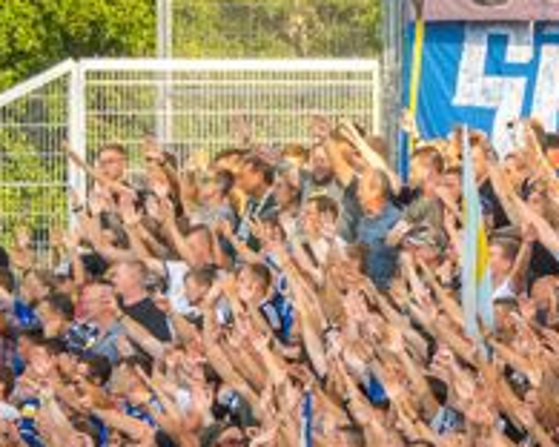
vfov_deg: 2.6
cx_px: 797
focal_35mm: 587
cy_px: 238
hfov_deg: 3.3
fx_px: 9711
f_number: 4
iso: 500
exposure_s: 1/1000
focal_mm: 78.39
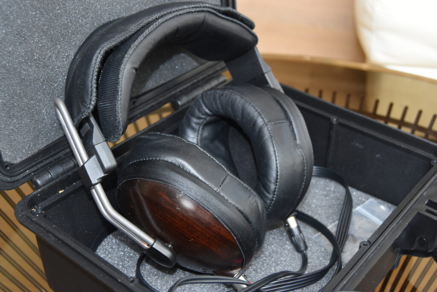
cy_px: 146
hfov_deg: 38.9
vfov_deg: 26.5
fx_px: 619
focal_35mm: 51
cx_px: 218
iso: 800
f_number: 5
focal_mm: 34
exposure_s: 1/100
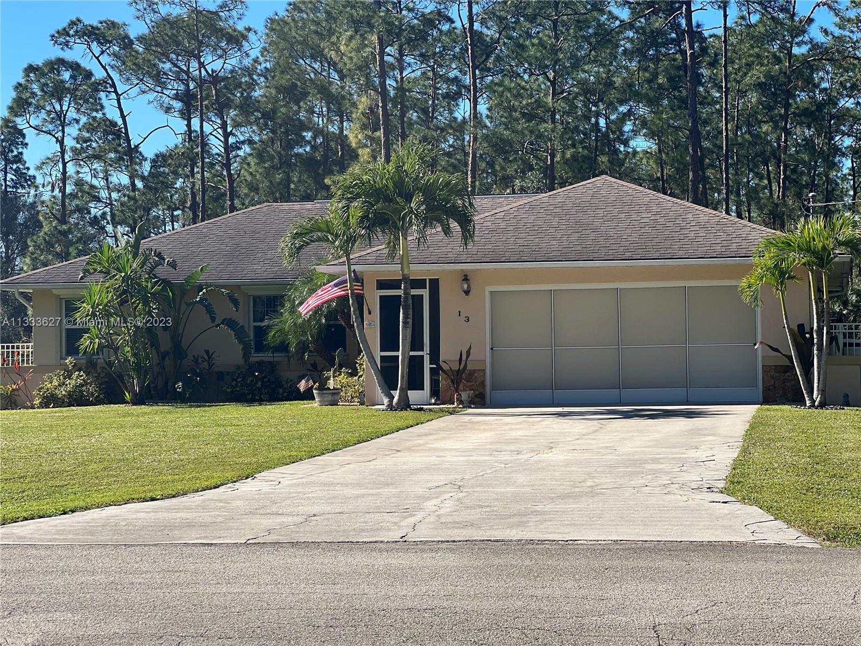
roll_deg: +0.8
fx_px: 1915
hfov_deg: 25.3
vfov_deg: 19.1
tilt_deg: +2.4
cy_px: 323
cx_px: 430
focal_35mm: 77
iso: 32
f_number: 2.8
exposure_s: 1/589
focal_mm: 9
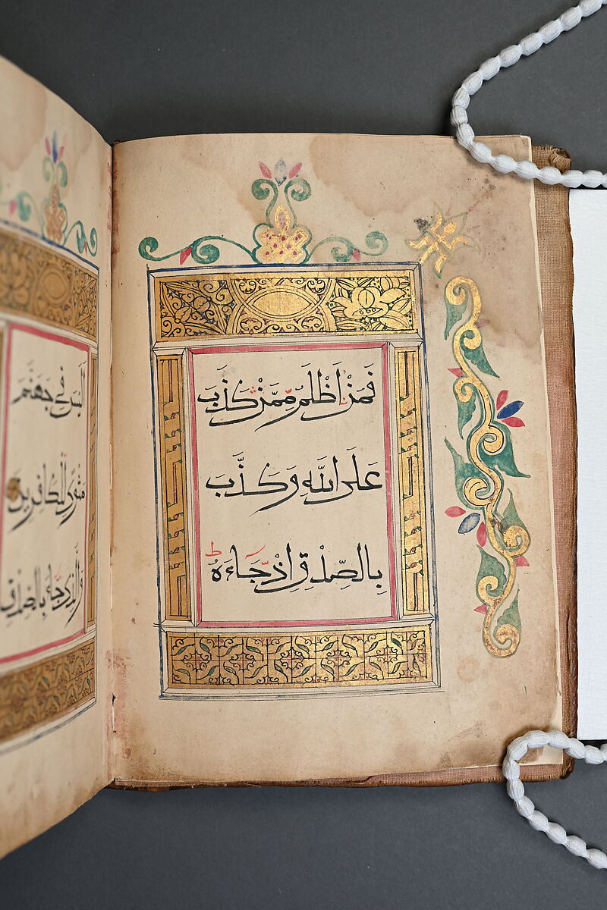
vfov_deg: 39.6
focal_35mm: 50
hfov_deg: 27.0
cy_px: 455
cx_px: 304
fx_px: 1264
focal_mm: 50
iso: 250
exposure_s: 1/100
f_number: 5.6
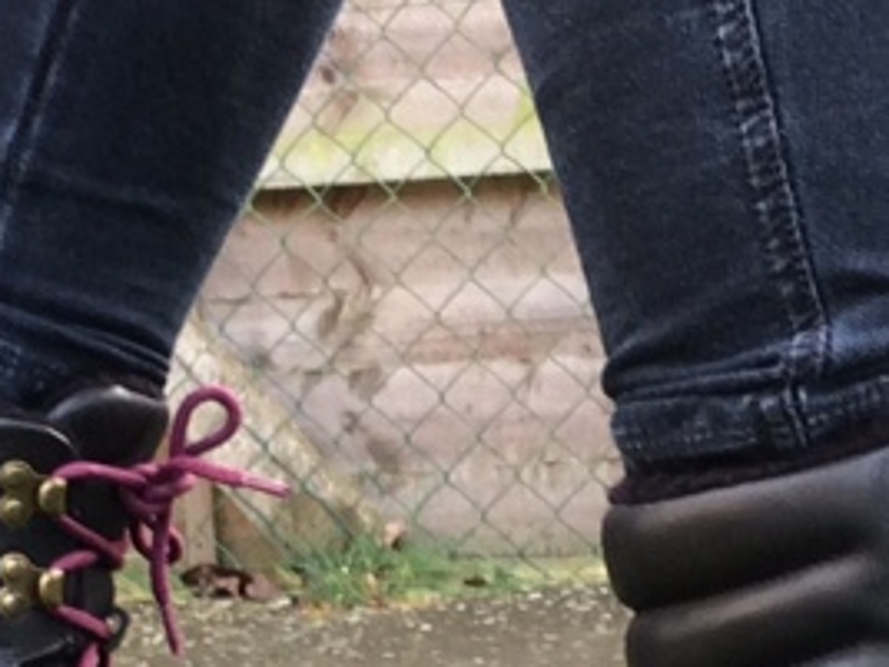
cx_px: 547
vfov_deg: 19.4
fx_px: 1900
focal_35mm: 74
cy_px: 634
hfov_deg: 26.3
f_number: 2.4
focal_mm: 2.15
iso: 50
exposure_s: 1/60
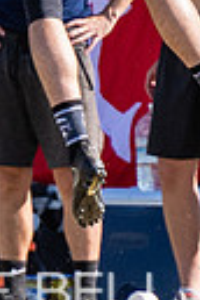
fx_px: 17057
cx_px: 41
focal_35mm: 2047
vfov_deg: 1.0
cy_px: -144
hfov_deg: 0.7
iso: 200
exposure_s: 1/3200
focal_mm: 200
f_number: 2.8
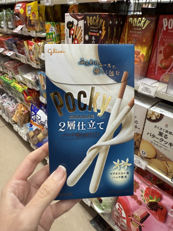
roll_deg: -3.4
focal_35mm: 24
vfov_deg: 71.6
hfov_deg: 56.8
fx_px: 160
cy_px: 116
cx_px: 86
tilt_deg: -24.9
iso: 250
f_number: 2.2
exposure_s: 1/100
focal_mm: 2.22
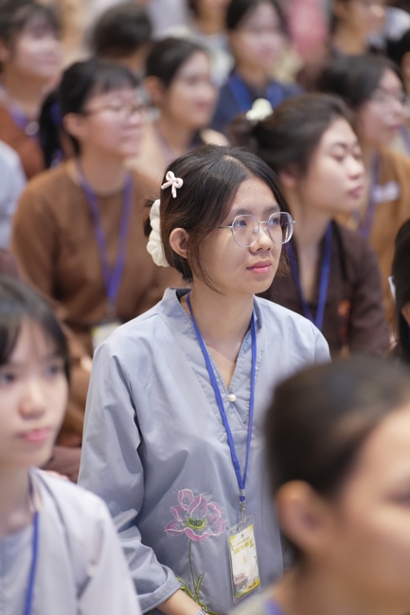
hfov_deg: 9.1
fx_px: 2564
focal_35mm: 150
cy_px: 308
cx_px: 205
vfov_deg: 13.7
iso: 5000
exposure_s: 1/200
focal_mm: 150
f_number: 2.8
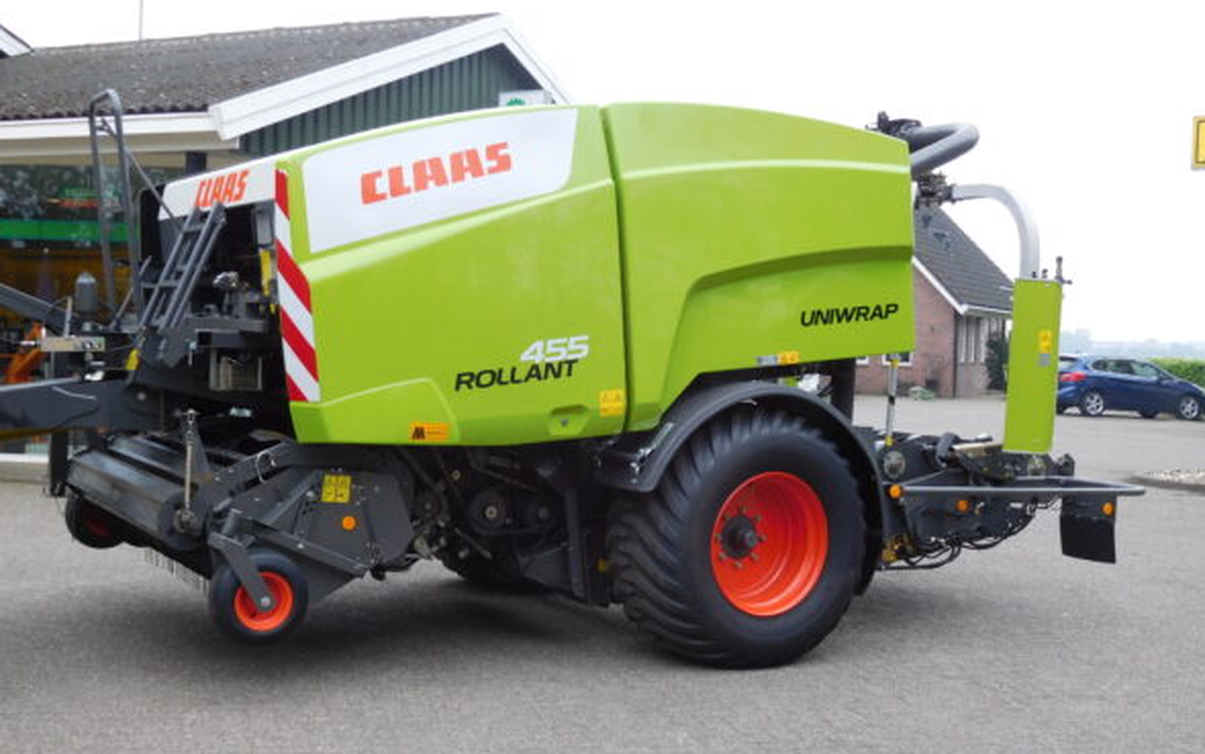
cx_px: 572
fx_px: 1511
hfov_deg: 43.5
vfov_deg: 28.0
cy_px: 419
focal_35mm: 46
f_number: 3.9
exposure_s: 1/100
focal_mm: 7.1
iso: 125
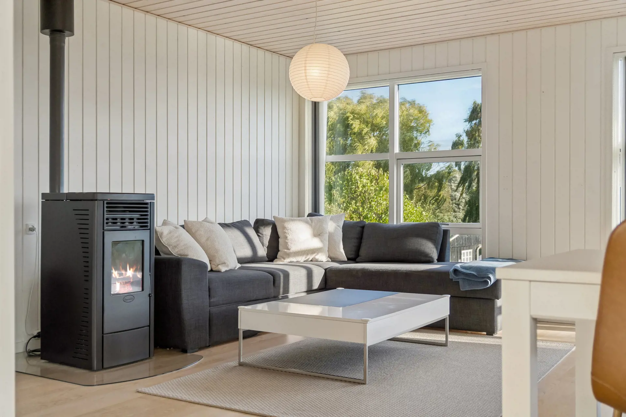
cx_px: 313
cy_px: 208
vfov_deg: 35.5
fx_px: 652
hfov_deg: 51.3
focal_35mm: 38
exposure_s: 1/200
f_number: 4
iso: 200
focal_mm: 25
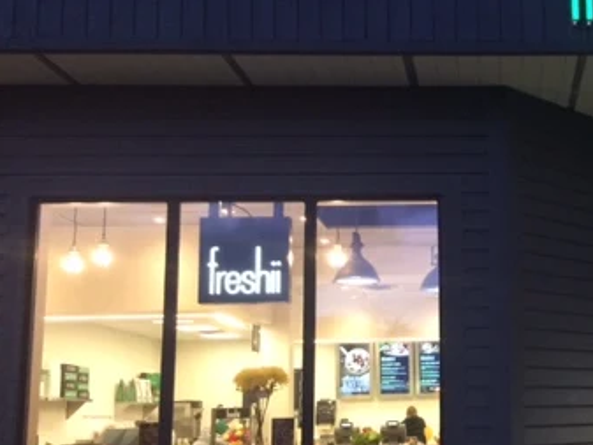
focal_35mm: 55
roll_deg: +1.4
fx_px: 943
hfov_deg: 32.7
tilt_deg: +8.2
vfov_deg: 26.5
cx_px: 560
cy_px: 274
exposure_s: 1/30
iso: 200
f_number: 2.2
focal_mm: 4.15
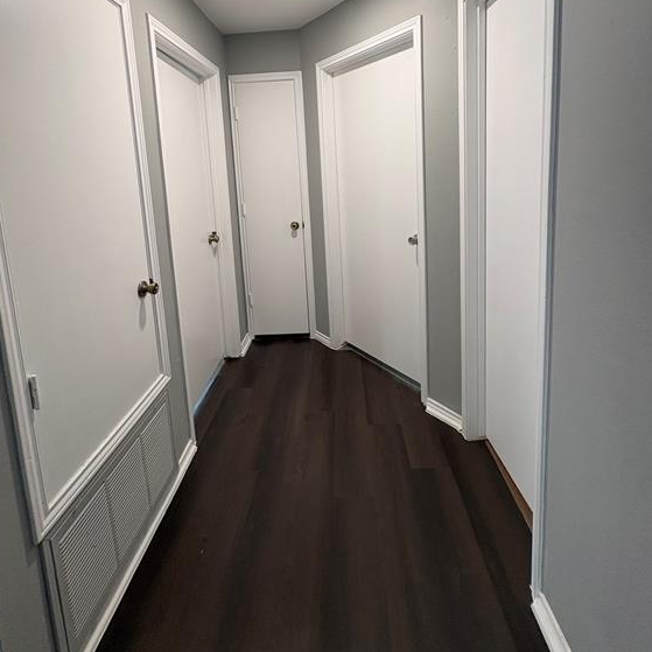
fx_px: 362
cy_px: 211
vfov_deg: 80.8
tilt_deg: -5.5
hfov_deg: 84.0
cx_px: 329
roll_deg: +2.3
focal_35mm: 17
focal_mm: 2.22
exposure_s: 1/60
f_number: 2.2
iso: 160
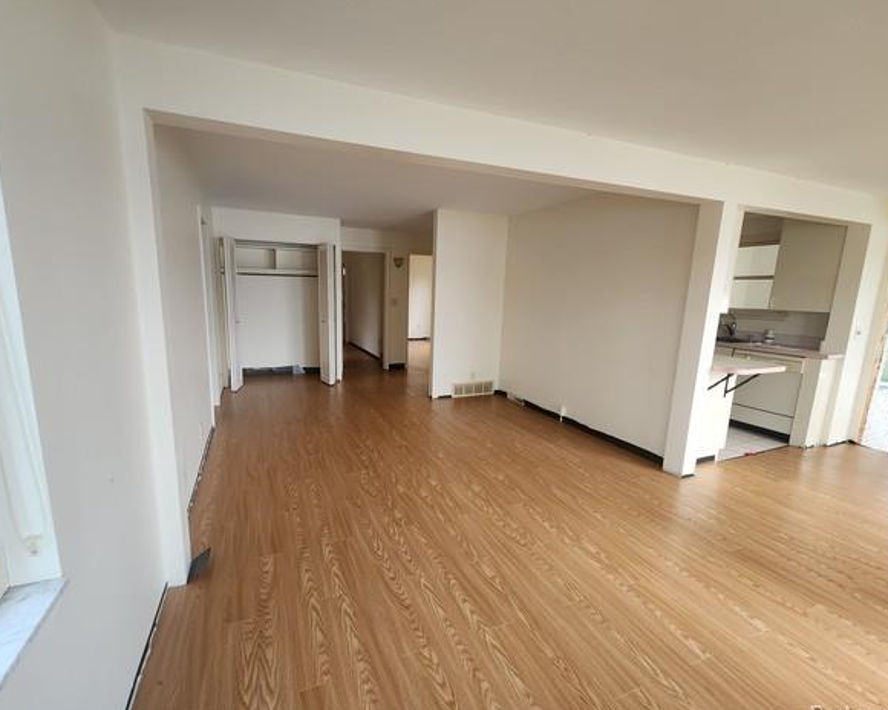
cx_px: 420
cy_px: 361
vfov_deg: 88.0
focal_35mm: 14
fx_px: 368
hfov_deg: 100.6
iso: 250
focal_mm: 2.2
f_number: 2.2
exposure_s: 1/50
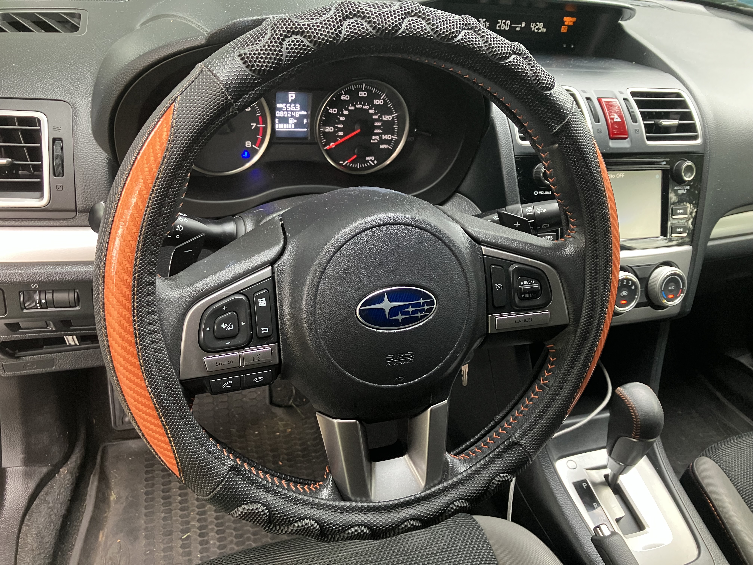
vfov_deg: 49.7
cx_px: 376
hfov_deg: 63.4
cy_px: 282
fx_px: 609
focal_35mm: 28
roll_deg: -9.6
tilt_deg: -32.5
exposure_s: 1/59
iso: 320
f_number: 1.8
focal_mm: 3.99
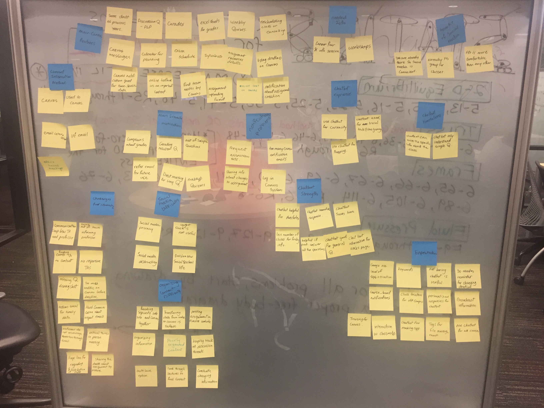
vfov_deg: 48.2
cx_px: 272
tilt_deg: -14.9
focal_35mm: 29
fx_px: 456
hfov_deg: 61.7
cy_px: 204
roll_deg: -0.9
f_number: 2.2
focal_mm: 4.15
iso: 64
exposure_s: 1/33
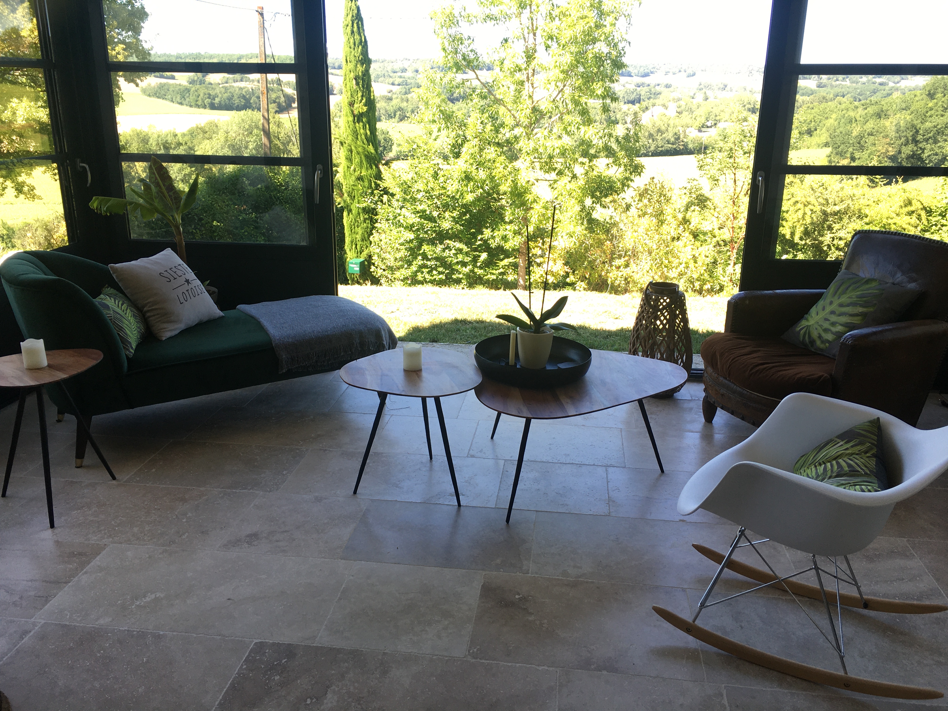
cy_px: 356
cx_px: 474
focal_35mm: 29
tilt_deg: -16.9
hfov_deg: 61.7
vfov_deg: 48.2
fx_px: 794
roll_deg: -0.9
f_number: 2.2
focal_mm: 4.15
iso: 25
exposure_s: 1/111
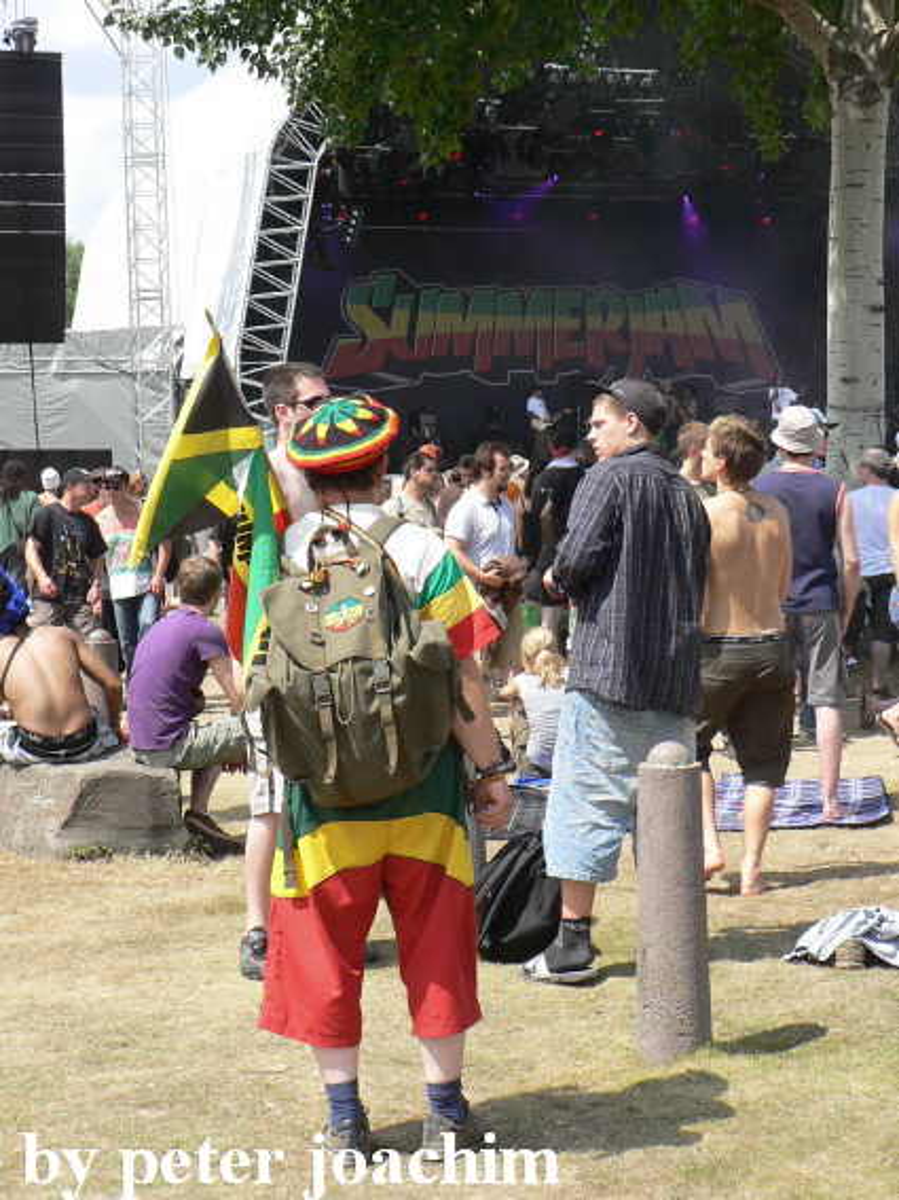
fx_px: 2078
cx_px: 450
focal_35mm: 60
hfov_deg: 24.4
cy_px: 600
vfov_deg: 32.2
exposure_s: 1/320
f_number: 4
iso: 64
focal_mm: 10.2
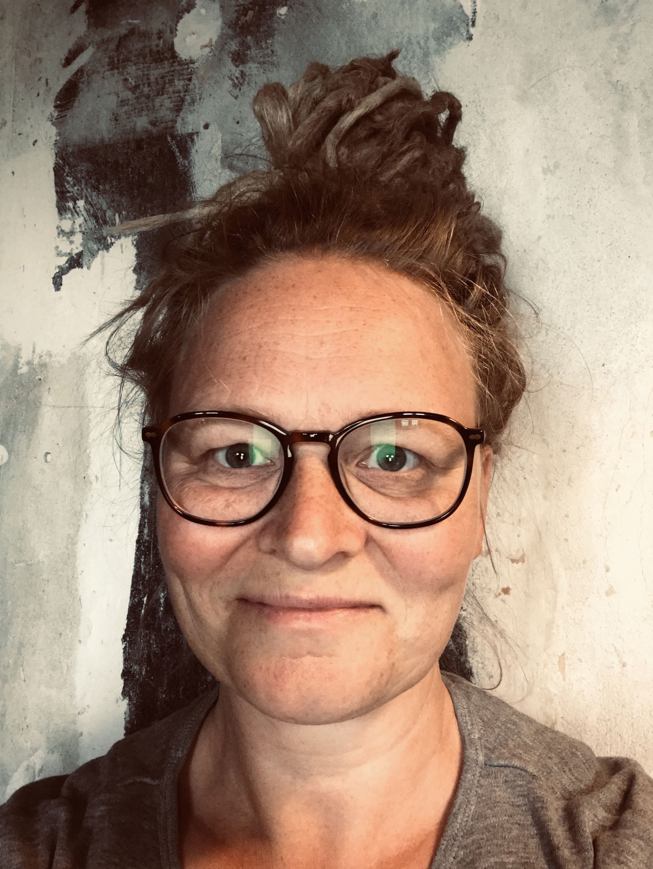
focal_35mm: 32
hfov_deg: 44.2
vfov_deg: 56.8
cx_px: 326
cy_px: 434
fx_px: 804
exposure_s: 1/33
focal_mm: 2.87
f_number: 2.2
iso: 80
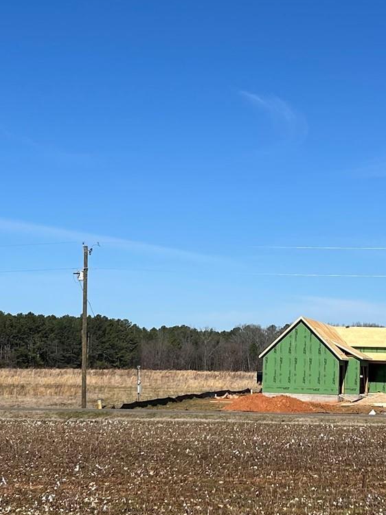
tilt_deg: +1.9
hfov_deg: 20.6
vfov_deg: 27.3
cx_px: 286
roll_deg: -1.2
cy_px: 321
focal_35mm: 71
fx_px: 1056
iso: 50
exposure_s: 1/5882
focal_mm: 5.7
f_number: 1.5
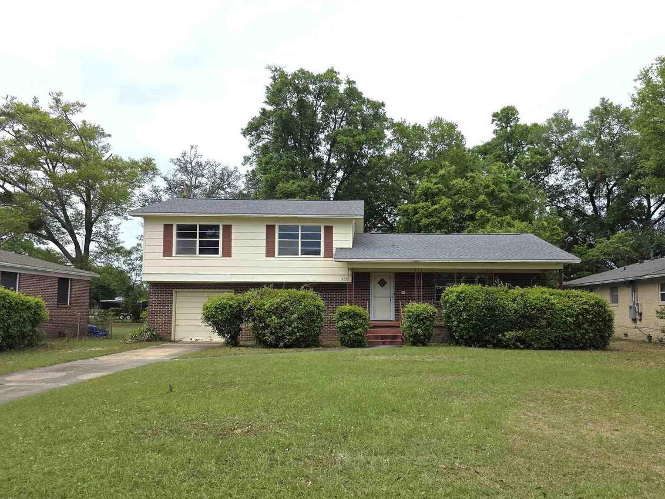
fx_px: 499
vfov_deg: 53.0
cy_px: 271
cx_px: 368
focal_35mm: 26
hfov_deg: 67.1
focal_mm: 6.3
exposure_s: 1/1300
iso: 12
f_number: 1.7
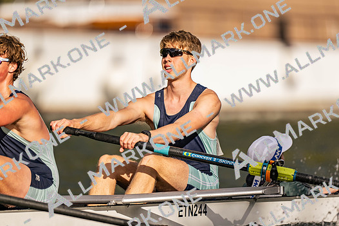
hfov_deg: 3.1
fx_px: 6213
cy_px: 118
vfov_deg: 2.1
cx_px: 177
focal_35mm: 660
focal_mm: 600
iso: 80
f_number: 4
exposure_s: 1/2500
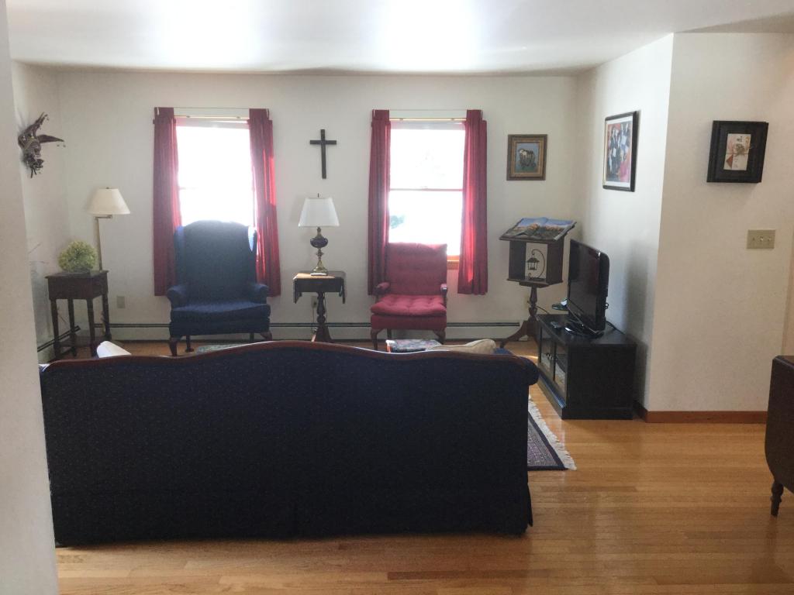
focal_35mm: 31
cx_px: 397
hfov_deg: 58.4
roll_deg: +0.5
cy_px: 298
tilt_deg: -7.7
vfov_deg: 45.4
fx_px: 711
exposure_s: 1/30
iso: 25
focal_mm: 3.3
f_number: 2.4
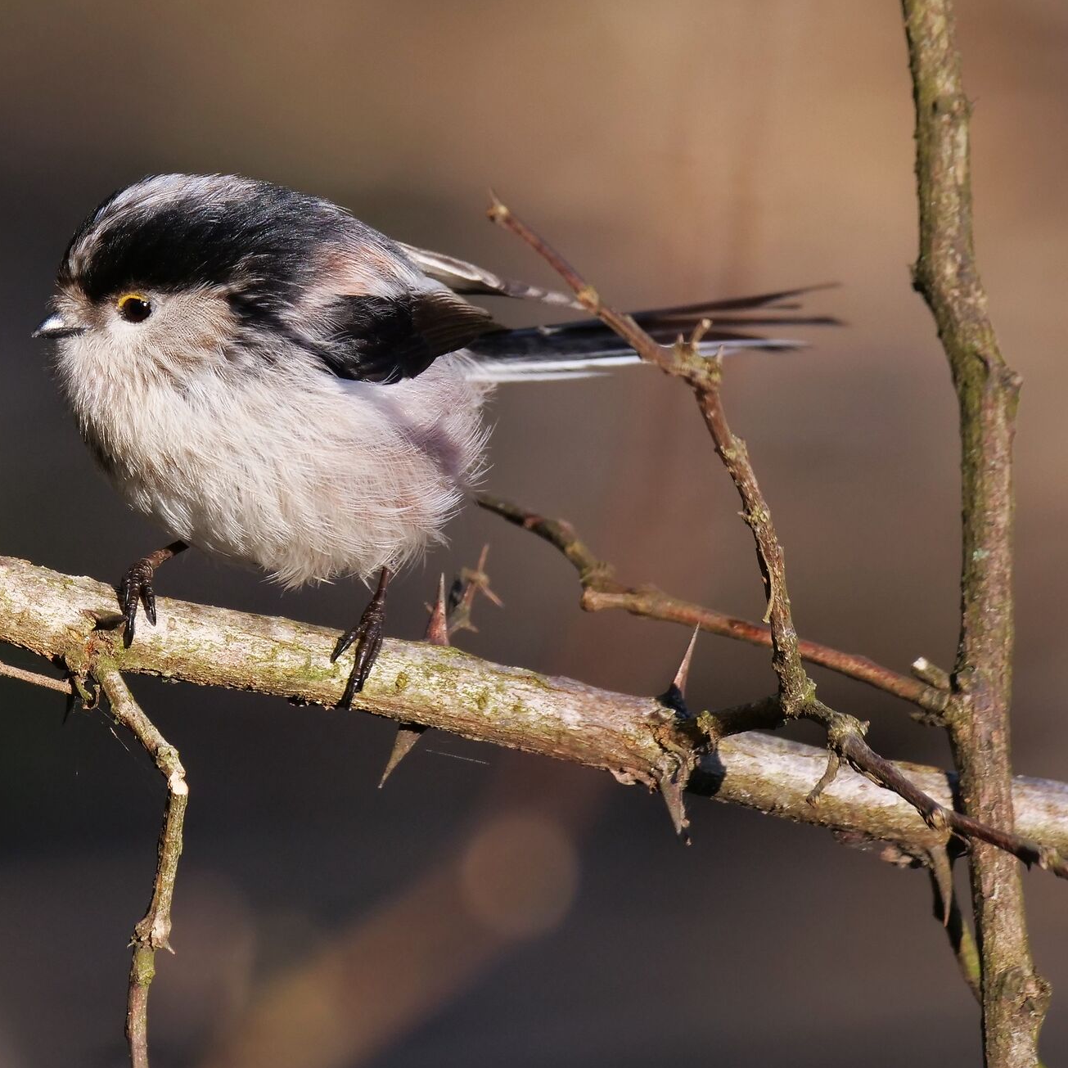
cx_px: 322
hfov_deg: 1.3
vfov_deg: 1.3
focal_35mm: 1300
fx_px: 45378
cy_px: 341
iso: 800
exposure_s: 1/640
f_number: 8
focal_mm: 400
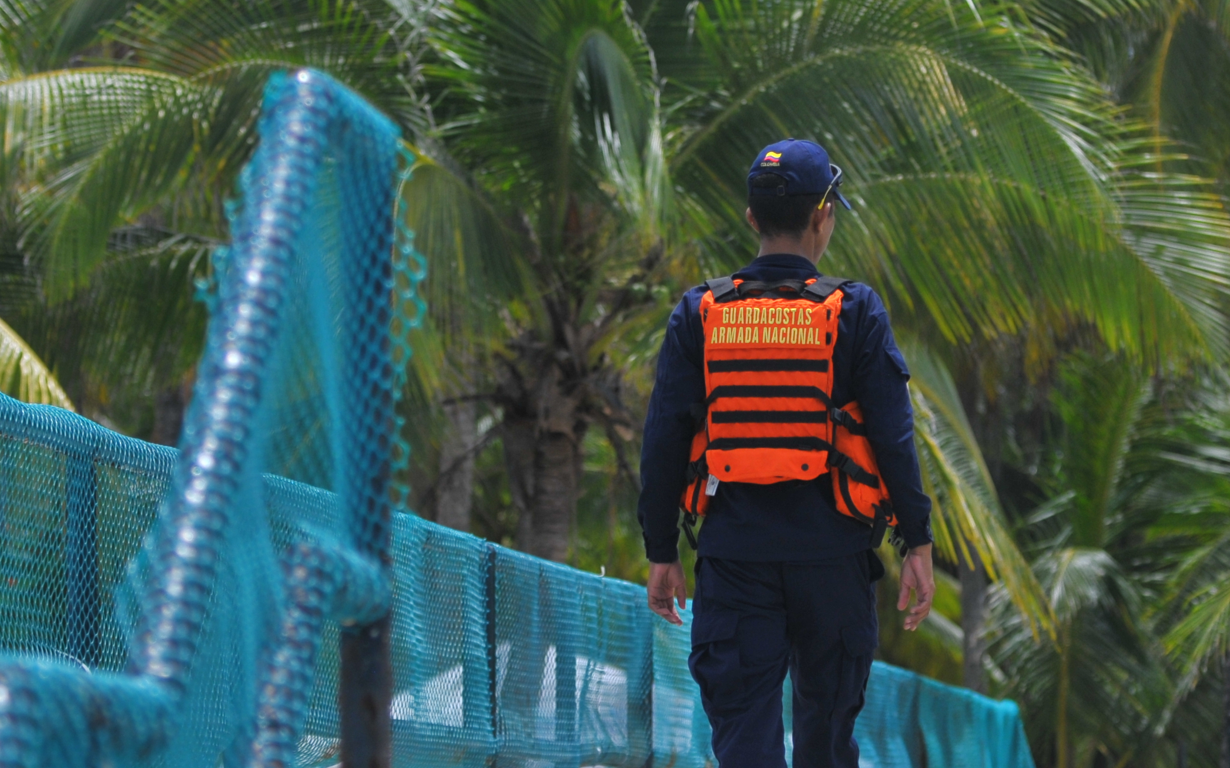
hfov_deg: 9.6
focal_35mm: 219
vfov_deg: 6.0
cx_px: 642
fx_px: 7341
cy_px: 387
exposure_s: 1/3200
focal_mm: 70
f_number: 2.8
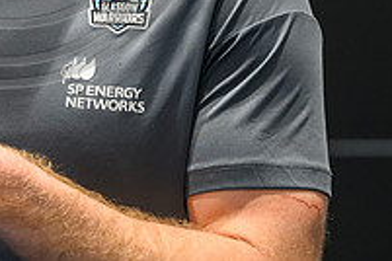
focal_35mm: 440
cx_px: 2
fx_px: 4791
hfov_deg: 4.7
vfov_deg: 3.1
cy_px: -114
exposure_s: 1/160
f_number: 3.2
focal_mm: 150
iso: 4000
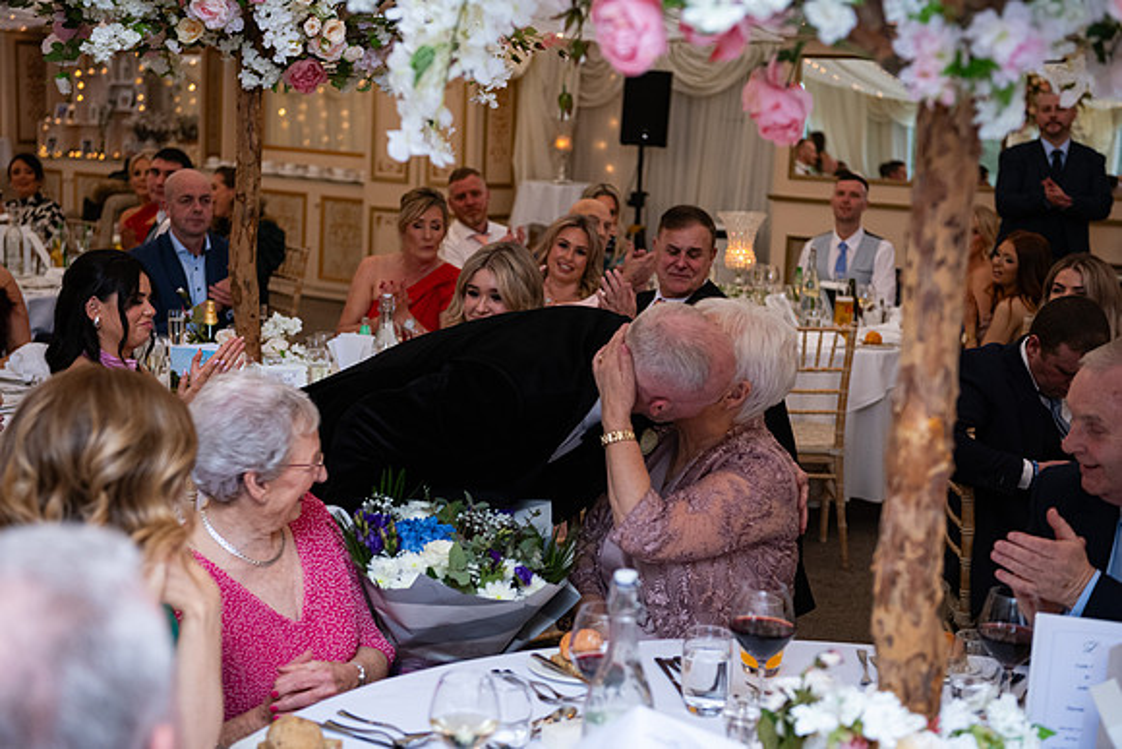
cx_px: 561
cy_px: 374
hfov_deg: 35.6
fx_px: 1746
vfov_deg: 24.2
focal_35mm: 56
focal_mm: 56
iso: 1000
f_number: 3.5
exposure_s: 1/160
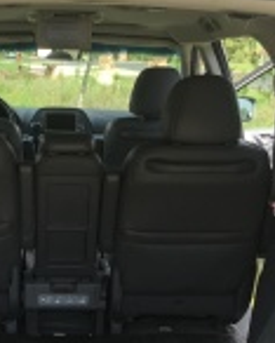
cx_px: 71
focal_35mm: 71
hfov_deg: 21.4
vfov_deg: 25.8
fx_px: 722
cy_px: 317
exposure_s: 1/371
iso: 25
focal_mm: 4.15
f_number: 2.2
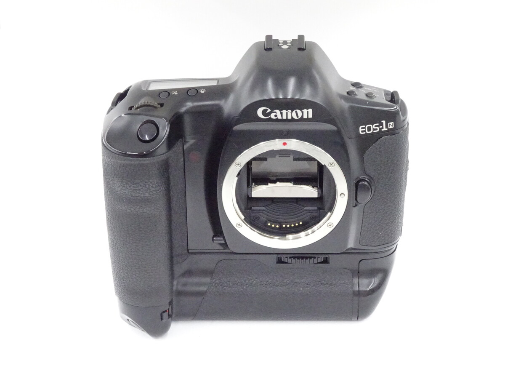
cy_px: 190
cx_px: 252
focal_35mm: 83
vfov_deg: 17.8
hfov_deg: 23.6
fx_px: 1211
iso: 2000
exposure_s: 1/100
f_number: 5
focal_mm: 14.12
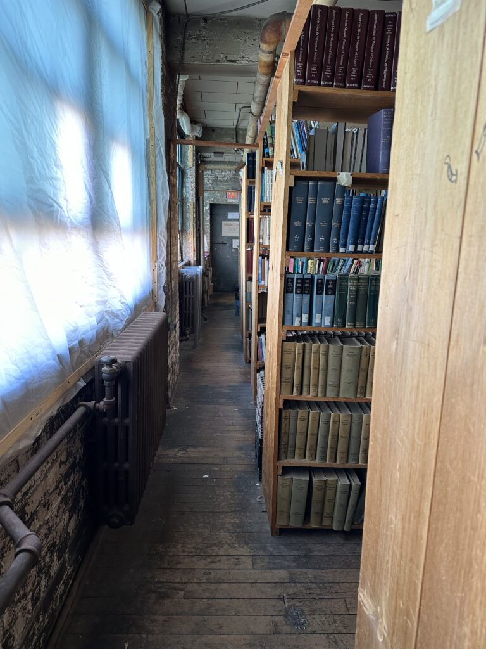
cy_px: 324
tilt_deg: -10.9
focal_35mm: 24
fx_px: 449
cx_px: 243
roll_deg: -1.5
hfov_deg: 56.8
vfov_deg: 71.6
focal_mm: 6.86
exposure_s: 1/121
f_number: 1.78
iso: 160
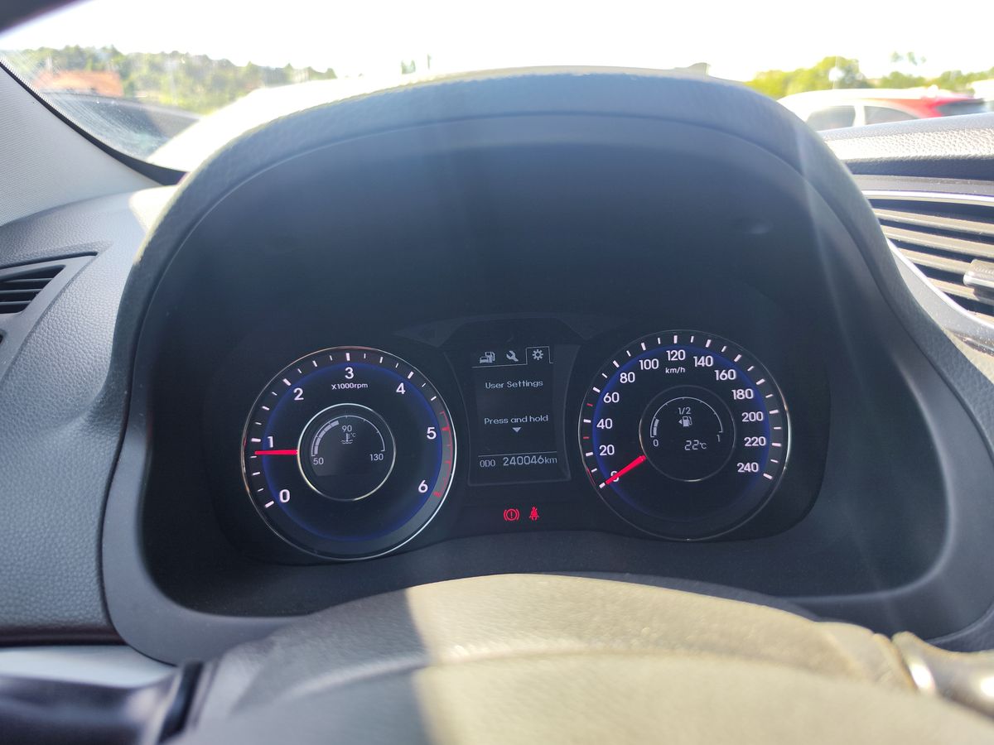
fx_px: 660
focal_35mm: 23
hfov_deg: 73.9
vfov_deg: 58.9
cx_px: 497
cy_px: 372
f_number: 1.69
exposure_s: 1/100
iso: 70
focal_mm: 7.01
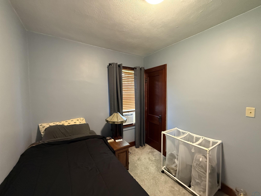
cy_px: 98
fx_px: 106
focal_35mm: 14
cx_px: 130
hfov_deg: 102.1
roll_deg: -0.1
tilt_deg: -2.6
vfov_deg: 85.7
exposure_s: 1/60
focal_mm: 2.22
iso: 800
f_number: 2.2
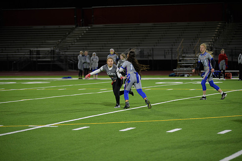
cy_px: 80
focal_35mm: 130
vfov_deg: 10.6
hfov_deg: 15.8
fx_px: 874
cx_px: 121
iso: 720
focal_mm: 130
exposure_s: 1/200
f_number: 2.8
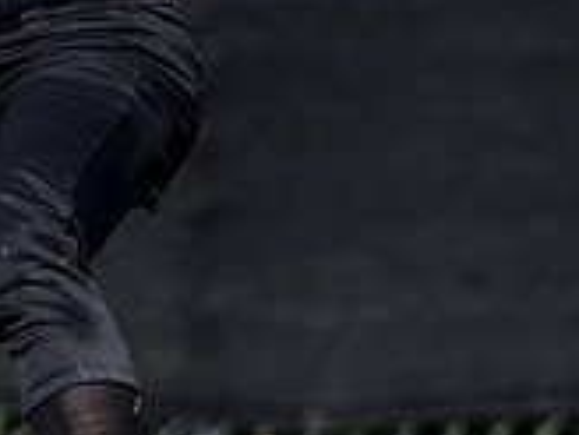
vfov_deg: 0.6
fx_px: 41866
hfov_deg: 0.8
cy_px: -8
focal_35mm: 2503
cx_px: 40
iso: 500
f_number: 4
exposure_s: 1/2000
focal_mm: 300
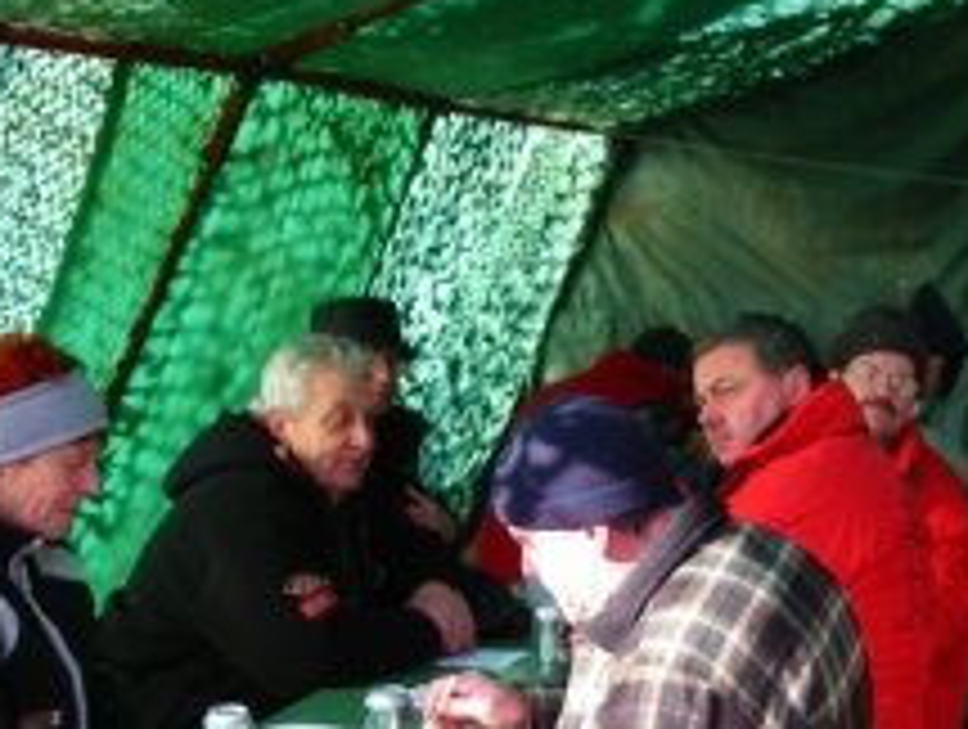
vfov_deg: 18.4
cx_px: 734
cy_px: 657
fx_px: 2213
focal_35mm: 79
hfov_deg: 24.4
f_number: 3.3
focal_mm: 6.3
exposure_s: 1/80
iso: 64
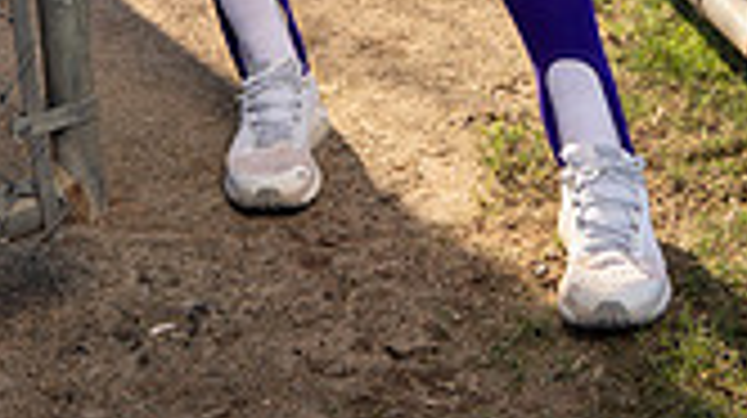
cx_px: 292
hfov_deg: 20.4
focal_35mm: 105
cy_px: -584
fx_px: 2078
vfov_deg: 10.1
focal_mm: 37
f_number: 5.6
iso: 100
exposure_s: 1/250
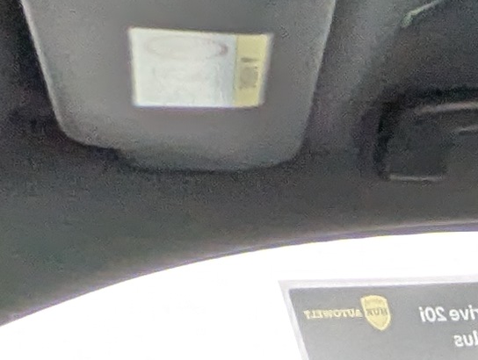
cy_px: 1333
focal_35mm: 120
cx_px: 1314
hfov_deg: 11.6
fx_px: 1660
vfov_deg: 8.4
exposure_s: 1/45
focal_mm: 2.35
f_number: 2.2
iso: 158
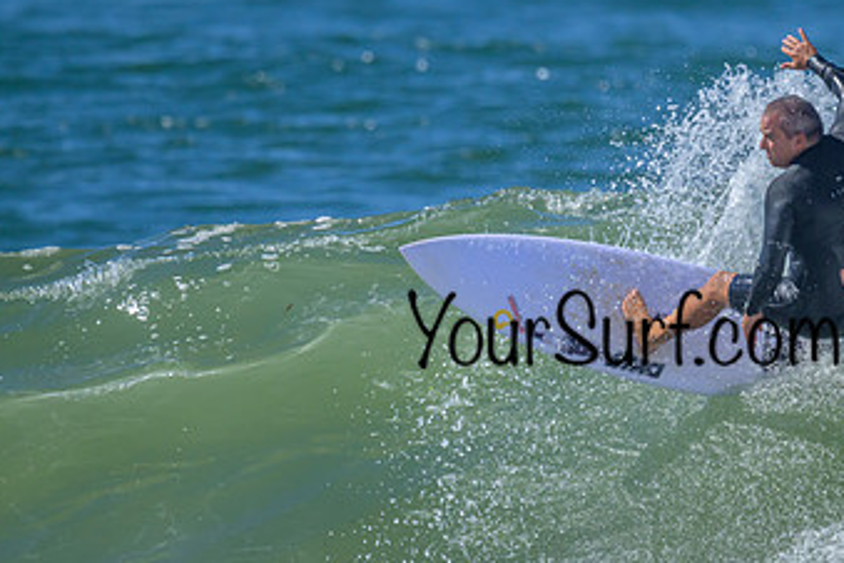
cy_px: 308
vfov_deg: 0.7
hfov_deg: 1.1
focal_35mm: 1919
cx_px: 665
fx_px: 44986
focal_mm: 1120
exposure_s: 1/4000
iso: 1100
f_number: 9
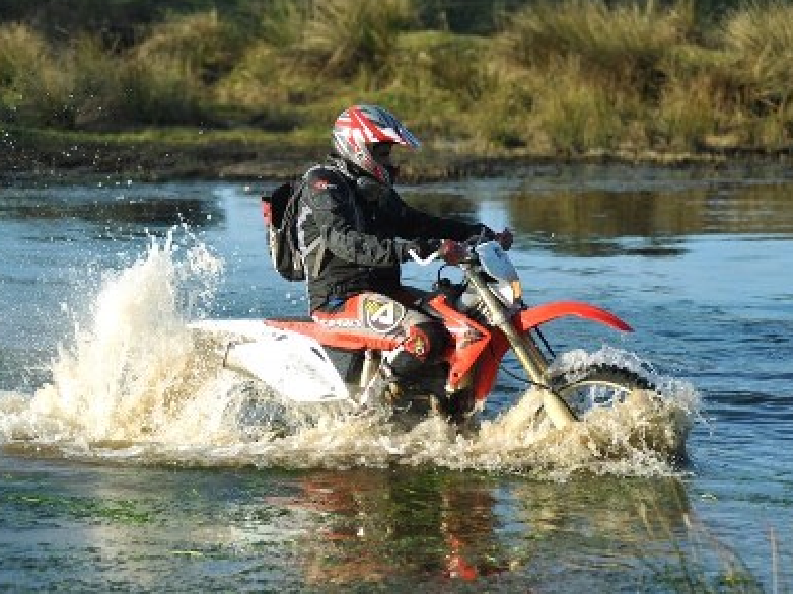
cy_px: 294
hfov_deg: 16.2
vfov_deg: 12.1
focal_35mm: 122
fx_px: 2794
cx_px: 396
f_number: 3.5
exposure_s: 1/3200
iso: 400
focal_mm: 110
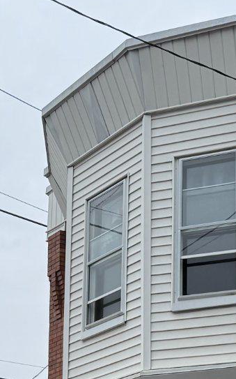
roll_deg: -1.4
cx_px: 78
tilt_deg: +12.6
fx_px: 989
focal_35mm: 96
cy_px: 419
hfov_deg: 13.6
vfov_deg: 20.6
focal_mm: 6.76
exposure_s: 1/5714
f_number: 1.78
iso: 80
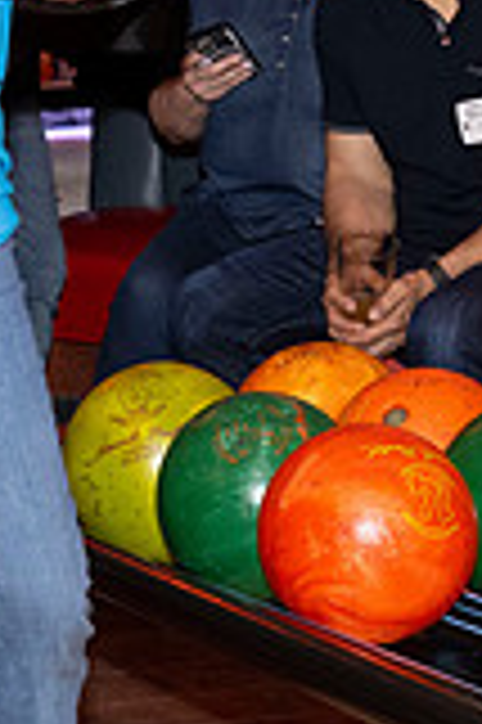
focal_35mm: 218
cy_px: 162
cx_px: -41
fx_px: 4387
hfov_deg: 6.3
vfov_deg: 9.4
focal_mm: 52
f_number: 5.6
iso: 2000
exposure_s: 1/100
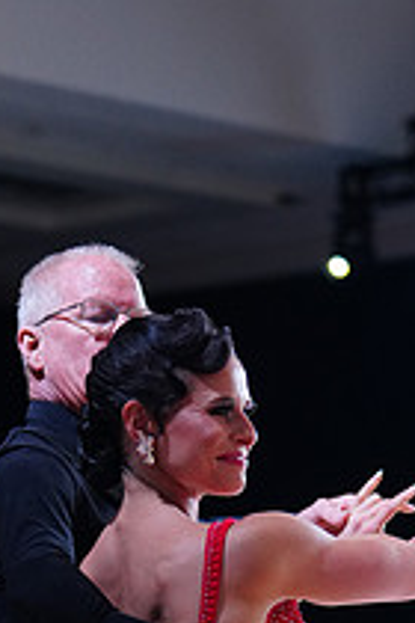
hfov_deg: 7.1
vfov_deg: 10.4
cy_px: 854
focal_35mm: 193
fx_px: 3337
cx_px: 105
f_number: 2.8
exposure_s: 1/500
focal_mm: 70
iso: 1250
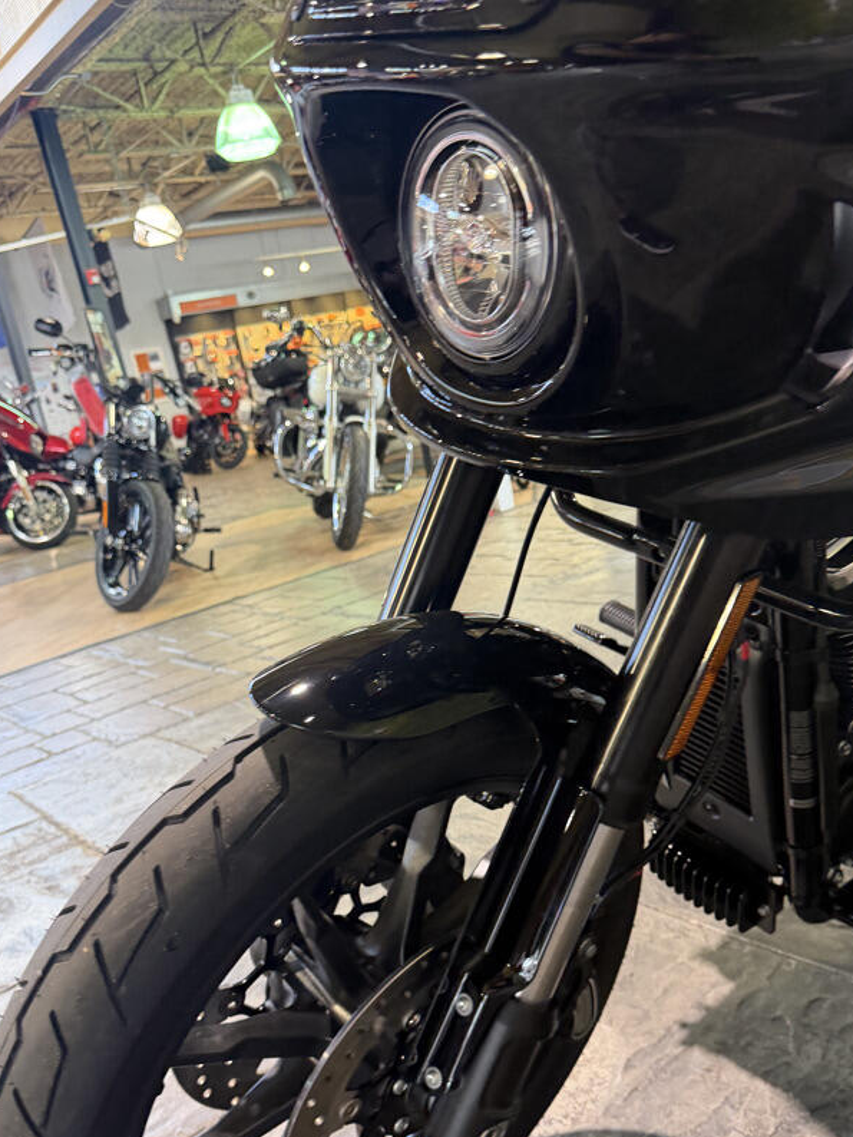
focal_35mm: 31
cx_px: 439
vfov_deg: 57.9
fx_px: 1018
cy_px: 677
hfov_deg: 45.4
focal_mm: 6.76
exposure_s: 1/60
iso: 200
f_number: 1.78
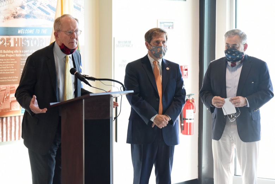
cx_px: 138
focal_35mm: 130
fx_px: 993
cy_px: 92
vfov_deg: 10.5
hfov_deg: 15.8
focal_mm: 130
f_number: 6.3
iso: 5000
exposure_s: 1/250
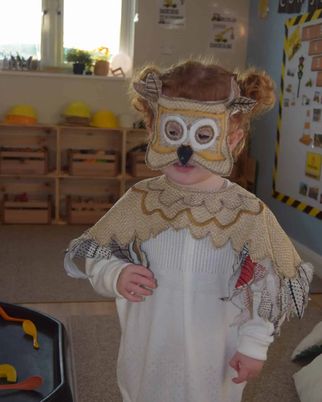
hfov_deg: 31.5
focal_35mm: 48
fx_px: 572
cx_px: 163
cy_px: 217
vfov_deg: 38.8
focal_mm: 28
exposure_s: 1/200
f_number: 4
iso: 320
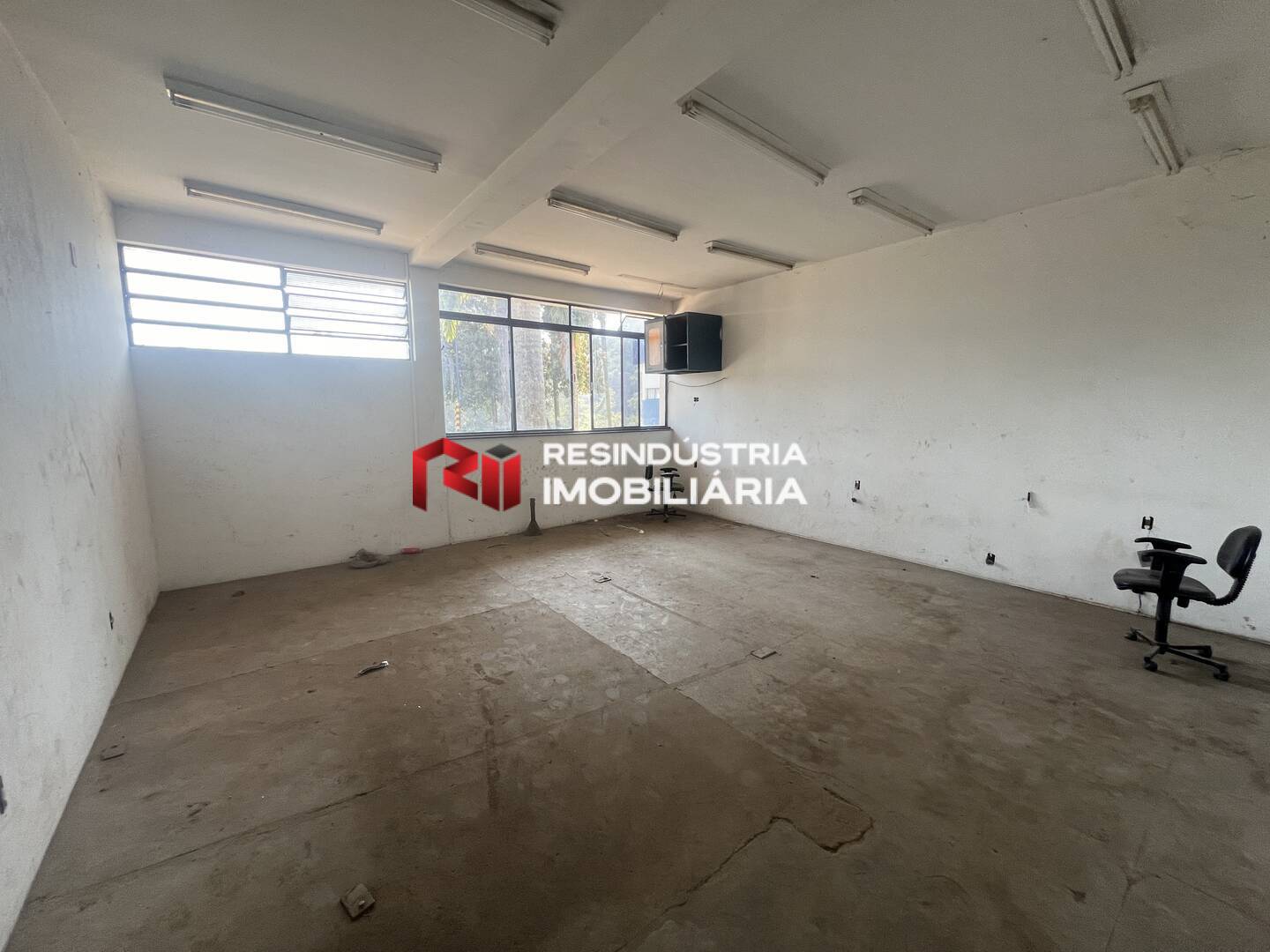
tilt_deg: -7.6
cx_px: 635
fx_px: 477
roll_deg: +1.3
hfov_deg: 106.2
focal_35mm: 13
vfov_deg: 89.9
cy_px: 476
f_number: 1.8
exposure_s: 1/99
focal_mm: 1.57
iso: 80
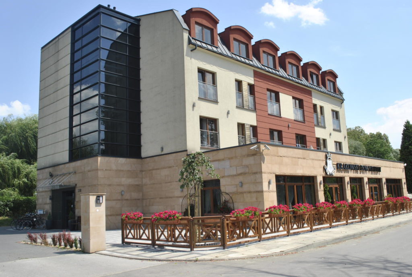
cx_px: 206
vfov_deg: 40.2
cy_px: 138
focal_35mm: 33
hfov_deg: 57.1
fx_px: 379
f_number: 7.1
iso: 100
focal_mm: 22
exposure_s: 1/200
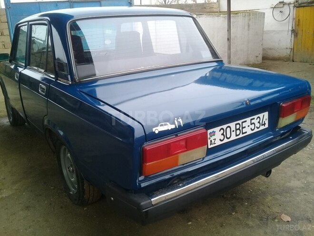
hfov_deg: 58.4
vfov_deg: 45.4
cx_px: 157
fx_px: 281
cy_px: 118
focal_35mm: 31
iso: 50
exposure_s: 1/100
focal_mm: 3.3
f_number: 2.2
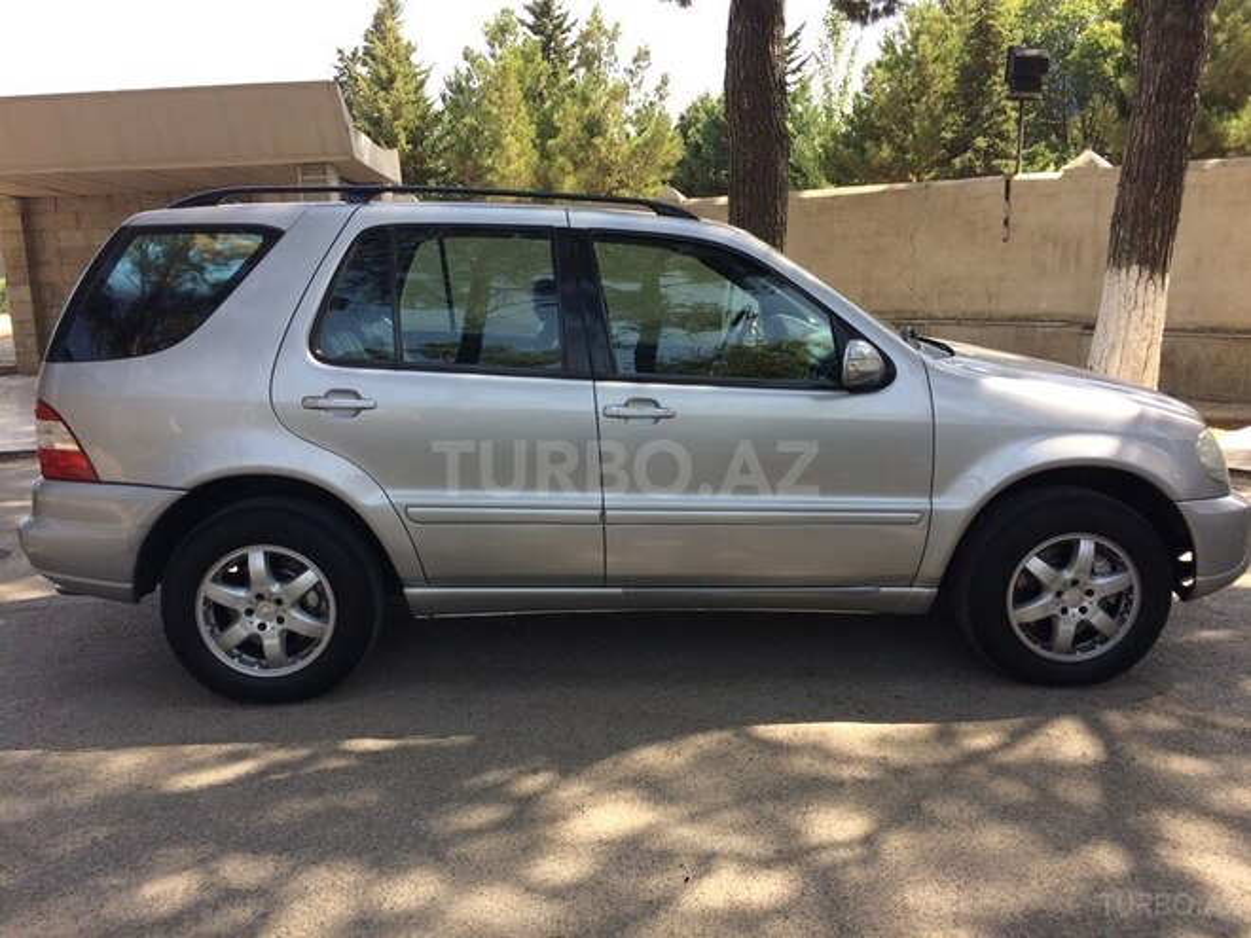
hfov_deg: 61.7
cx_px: 626
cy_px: 469
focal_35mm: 29
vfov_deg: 48.2
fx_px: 1048
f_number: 2.2
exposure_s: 1/387
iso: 32
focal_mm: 4.15
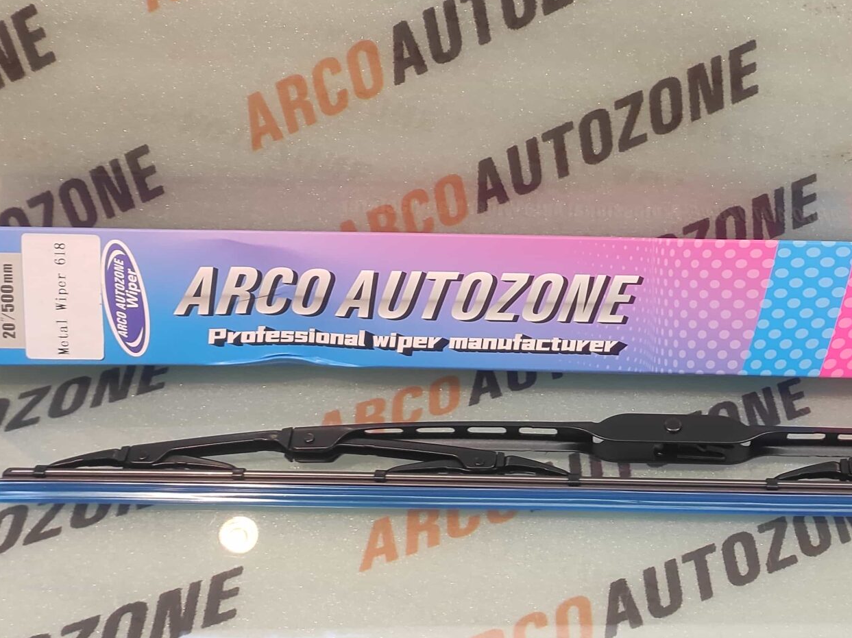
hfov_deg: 50.6
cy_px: 285
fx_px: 861
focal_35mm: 35
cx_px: 633
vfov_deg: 40.6
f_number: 1.79
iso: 151
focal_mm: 4.74
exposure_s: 1/33
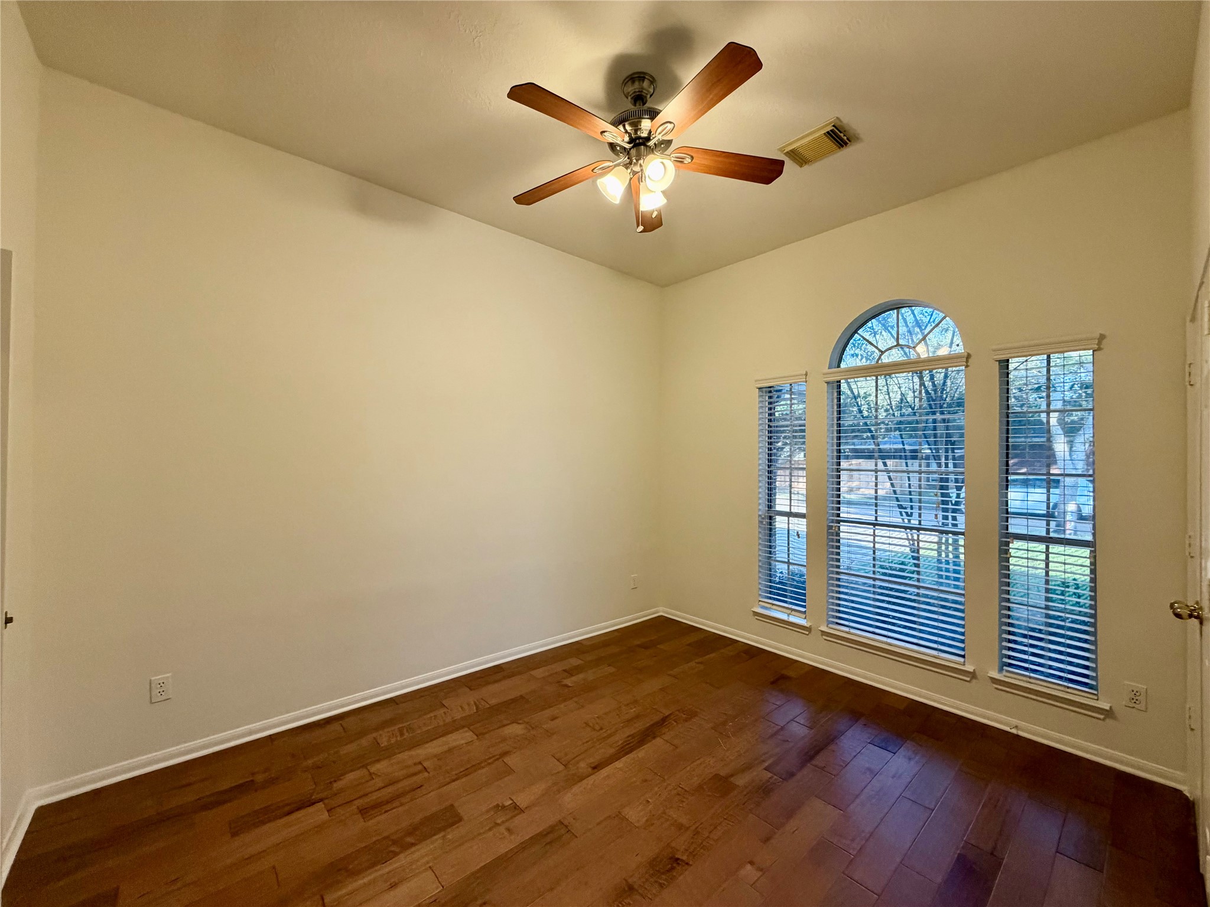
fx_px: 489
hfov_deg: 102.1
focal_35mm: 14
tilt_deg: -0.2
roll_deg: -0.1
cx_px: 605
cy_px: 454
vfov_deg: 85.7
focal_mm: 2.22
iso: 250
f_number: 2.2
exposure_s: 1/60
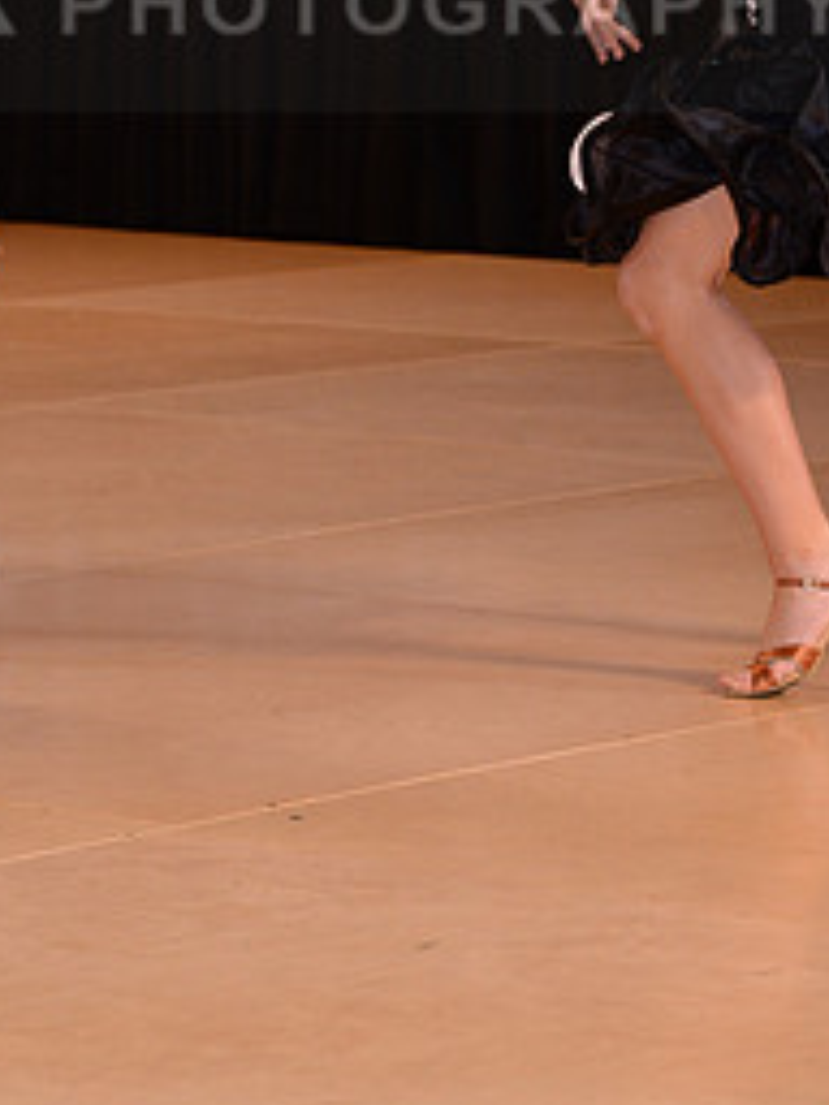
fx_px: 6610
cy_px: -30
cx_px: 322
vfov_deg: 9.5
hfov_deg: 7.2
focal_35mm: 207
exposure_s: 1/250
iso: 1250
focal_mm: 95
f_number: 5.6
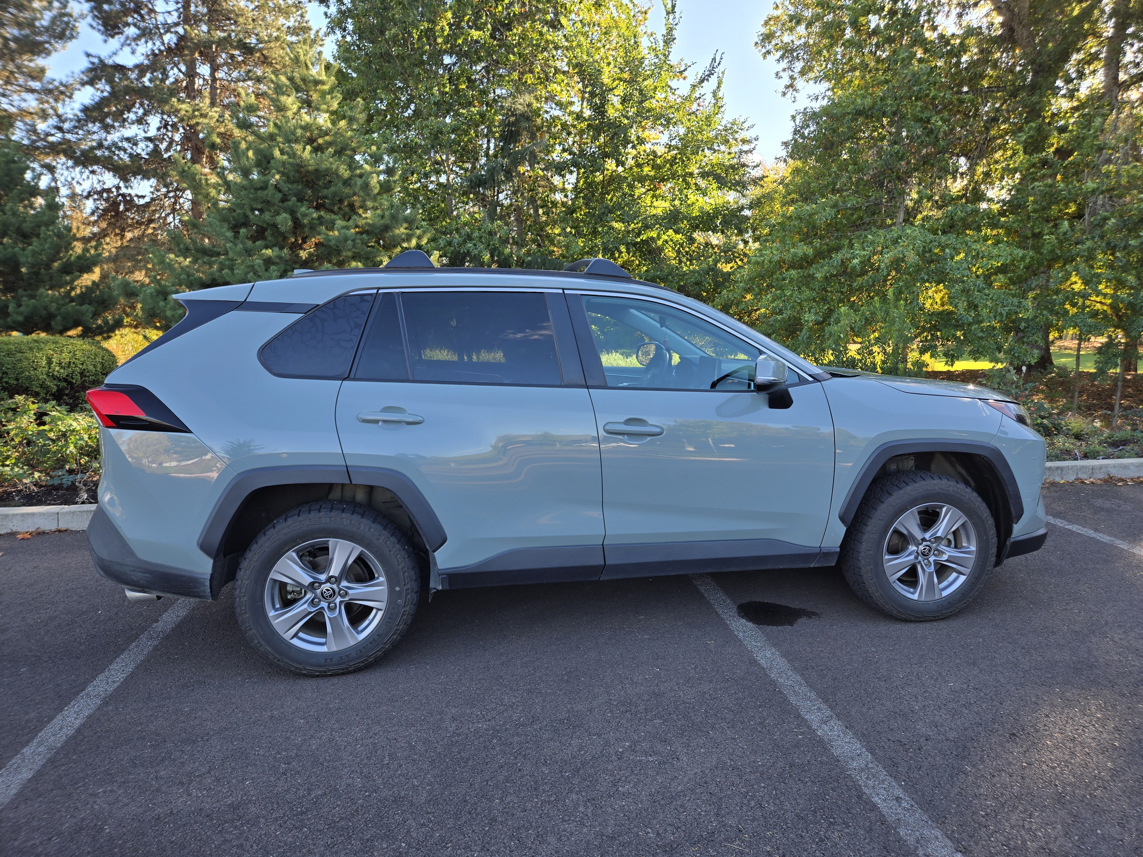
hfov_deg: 73.9
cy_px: 428
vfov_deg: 58.9
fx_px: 759
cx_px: 572
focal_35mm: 23
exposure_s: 1/346
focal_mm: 5.4
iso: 25
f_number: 1.8
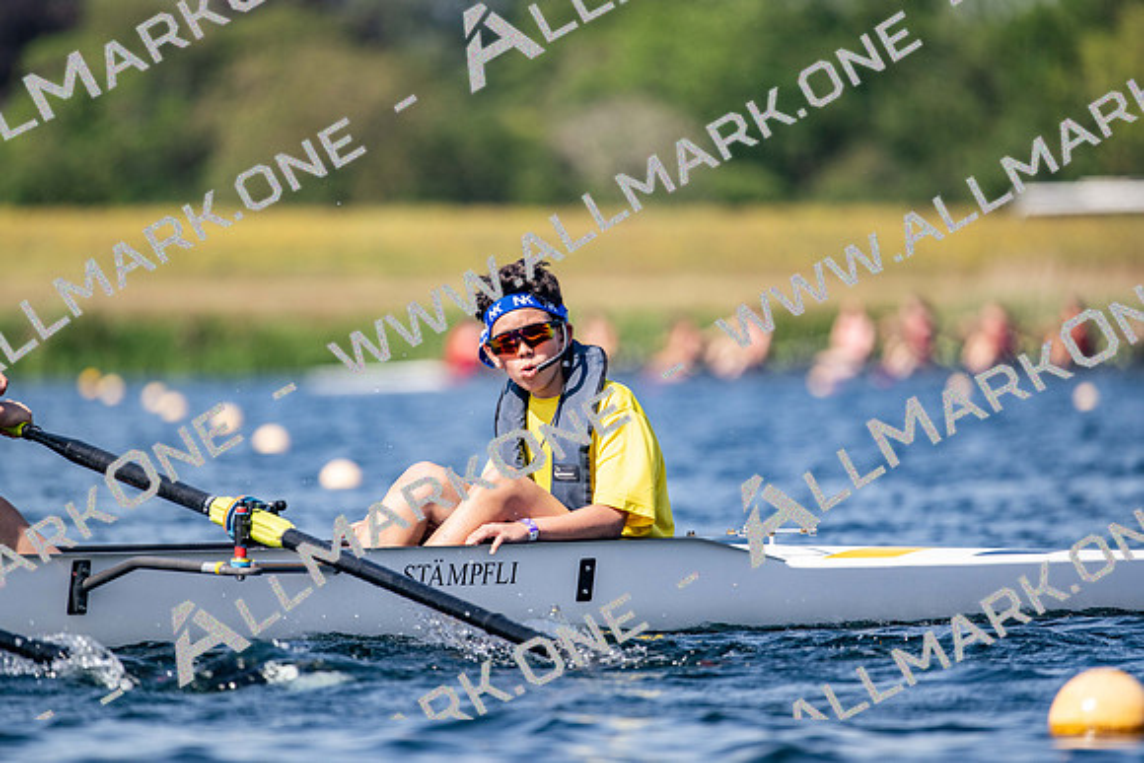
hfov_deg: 5.2
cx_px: 572
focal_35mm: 400
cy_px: 382
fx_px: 12713
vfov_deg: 3.4
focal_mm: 400
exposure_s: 1/2500
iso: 200
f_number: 4.5
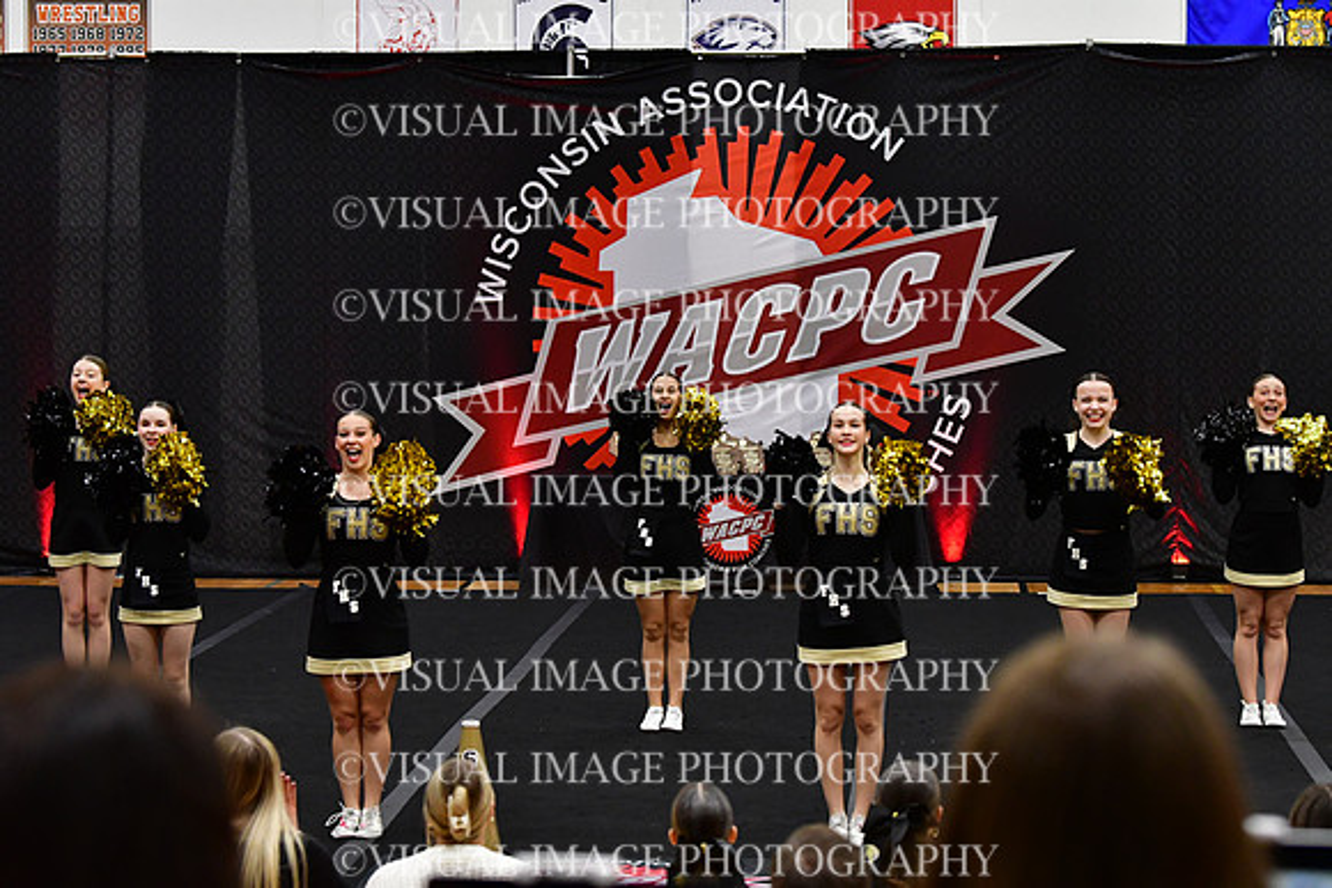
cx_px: 666
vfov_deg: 13.0
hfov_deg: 19.5
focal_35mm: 105
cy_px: 444
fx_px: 3886
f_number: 4
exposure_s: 1/500
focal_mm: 70
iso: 4000
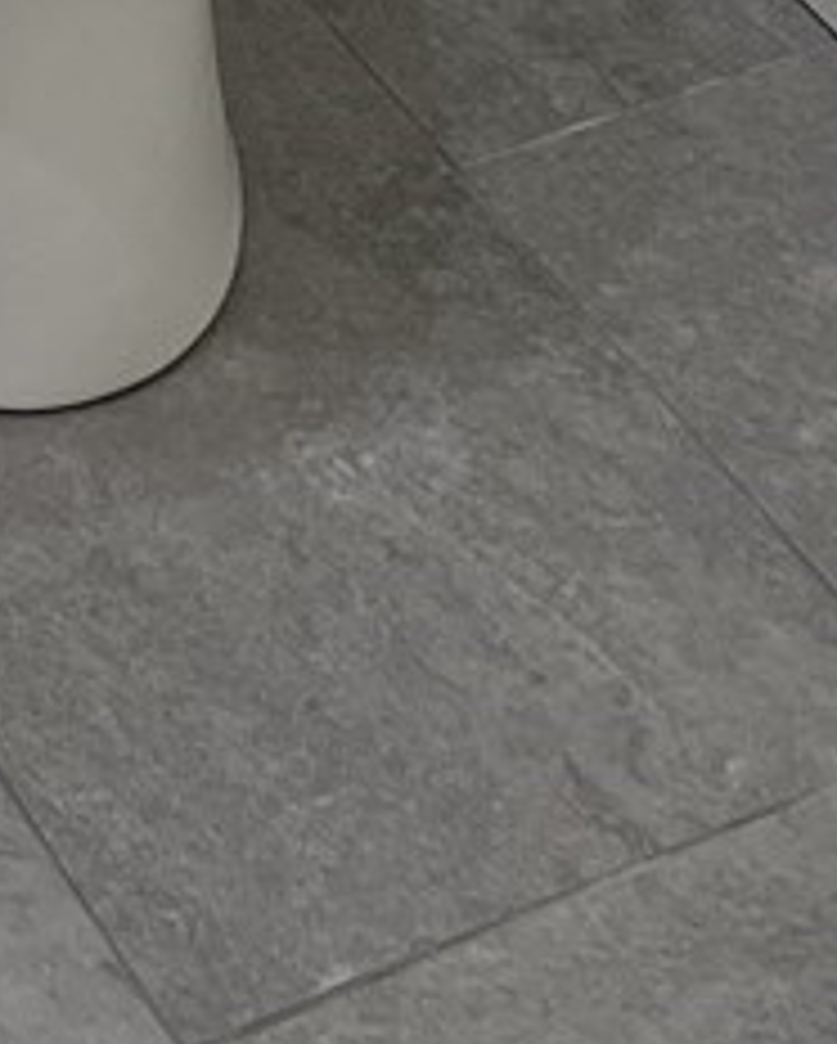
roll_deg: -1.4
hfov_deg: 9.1
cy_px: -1881
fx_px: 5195
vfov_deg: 9.5
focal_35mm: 168
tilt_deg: -18.1
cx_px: -207
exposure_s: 1/120
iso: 64
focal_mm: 5.1
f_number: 1.6
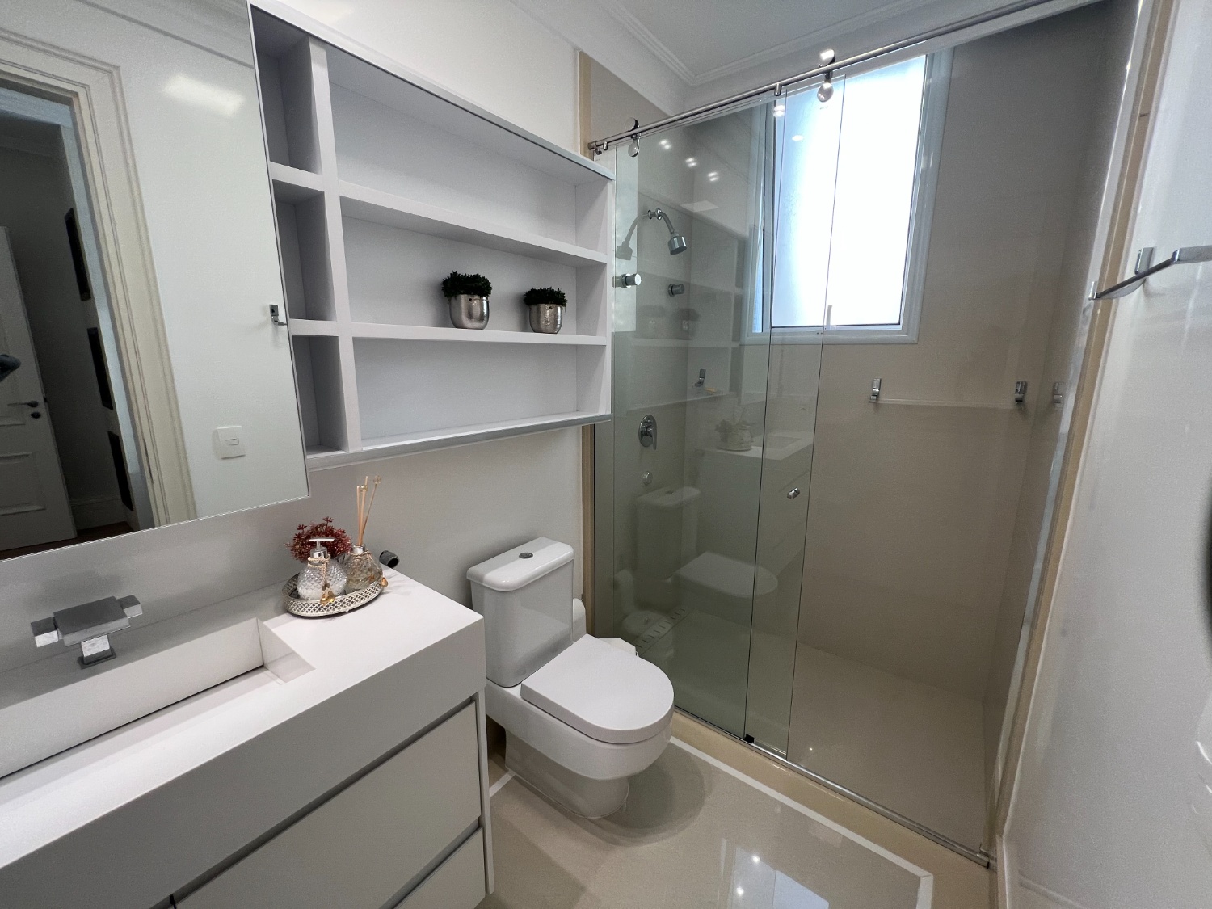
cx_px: 606
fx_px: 455
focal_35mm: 13
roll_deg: -0.4
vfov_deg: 89.9
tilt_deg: -11.9
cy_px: 454
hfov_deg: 106.2
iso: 80
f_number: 1.8
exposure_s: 1/120
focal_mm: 1.57
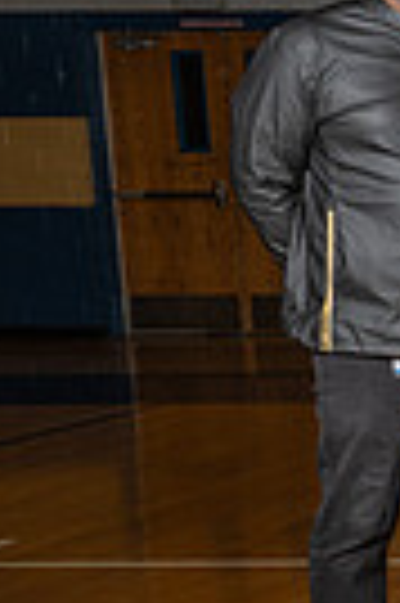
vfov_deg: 18.7
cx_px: 1316
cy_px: 408
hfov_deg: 9.2
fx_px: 1821
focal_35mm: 109
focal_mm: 24
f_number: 7.1
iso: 125
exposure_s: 1/125
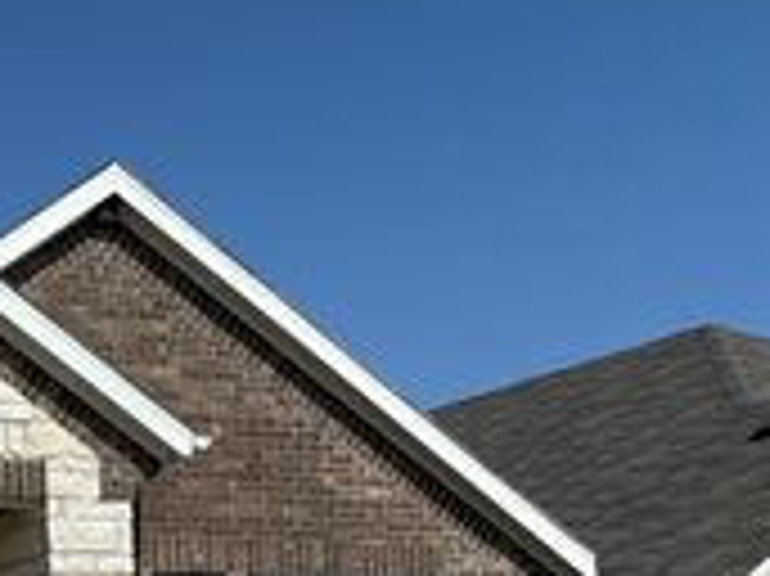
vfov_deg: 18.4
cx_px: -324
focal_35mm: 76
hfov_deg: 22.1
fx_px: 1689
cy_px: 677
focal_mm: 5.96
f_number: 1.6
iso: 50
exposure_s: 1/9091
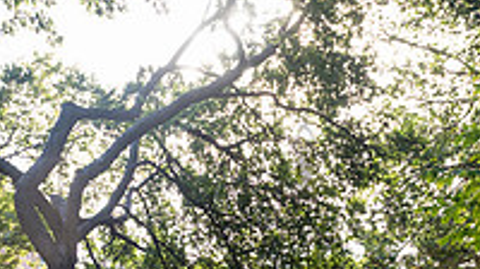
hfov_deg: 28.9
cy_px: 393
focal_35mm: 73
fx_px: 928
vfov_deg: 15.3
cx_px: 302
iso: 800
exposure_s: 1/800
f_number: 3.5
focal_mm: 24
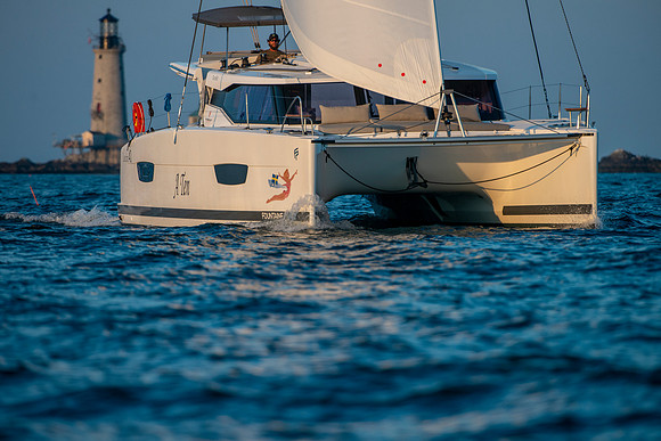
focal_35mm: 313
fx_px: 5756
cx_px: 322
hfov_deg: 6.6
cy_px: 220
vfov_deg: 4.4
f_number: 6.3
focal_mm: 300
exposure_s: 1/1000
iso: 400
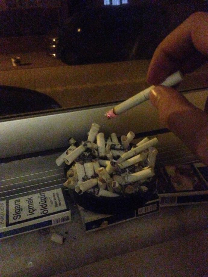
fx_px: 264
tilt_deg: -25.5
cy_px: 138
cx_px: 104
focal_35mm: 33
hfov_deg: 42.9
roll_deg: +2.7
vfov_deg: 55.4
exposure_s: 1/15
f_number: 2.4
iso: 3200
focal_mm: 4.12
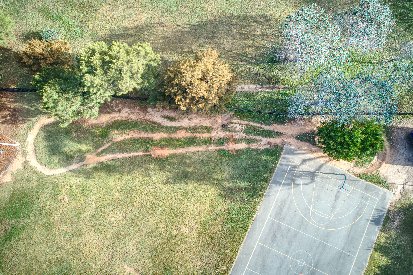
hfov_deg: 78.6
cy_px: 138
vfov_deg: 57.2
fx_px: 252
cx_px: 206
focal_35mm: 22
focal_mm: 8.4
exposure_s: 1/400
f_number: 2.8
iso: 100
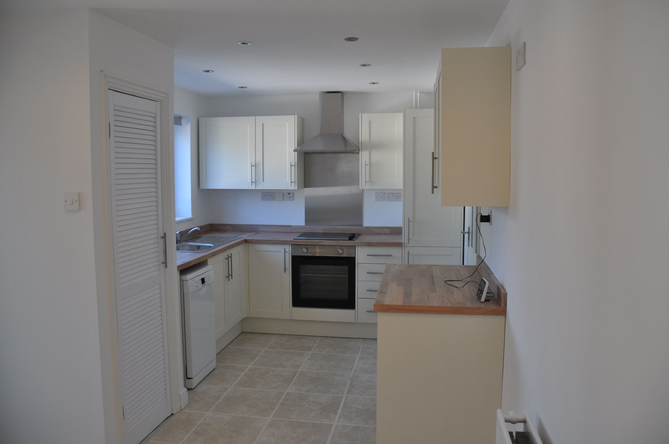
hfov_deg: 67.4
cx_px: 334
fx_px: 501
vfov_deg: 47.8
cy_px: 222
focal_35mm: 27
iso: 400
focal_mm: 18
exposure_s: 1/100
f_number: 5
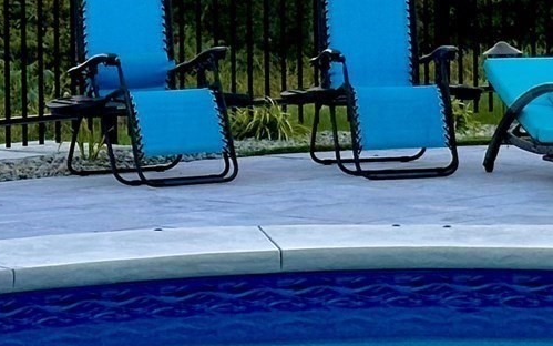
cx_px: 449
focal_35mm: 209
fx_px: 3150
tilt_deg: -2.3
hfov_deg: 10.0
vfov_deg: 6.3
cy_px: -35
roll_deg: +0.6
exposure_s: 1/121
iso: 64
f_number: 1.78
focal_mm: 6.86
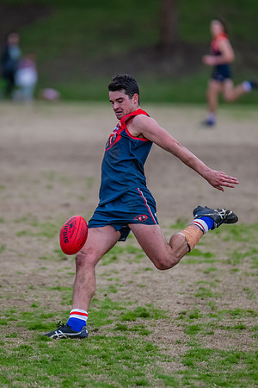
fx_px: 6287
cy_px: 163
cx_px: 120
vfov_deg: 3.5
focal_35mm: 585
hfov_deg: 2.4
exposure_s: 1/2000
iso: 1100
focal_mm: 300
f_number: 2.8
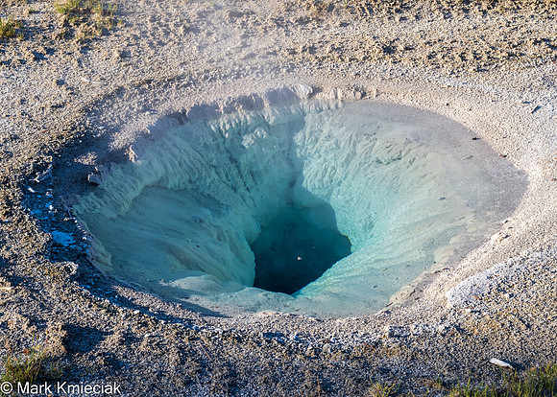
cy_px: 236
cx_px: 287
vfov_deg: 20.4
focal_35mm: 70
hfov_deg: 28.4
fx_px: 1102
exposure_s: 1/320
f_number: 14
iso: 800
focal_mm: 56
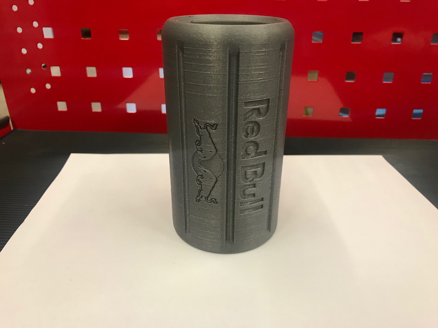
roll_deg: -0.9
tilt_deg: -25.8
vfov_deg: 49.7
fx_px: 354
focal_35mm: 28
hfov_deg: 63.4
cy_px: 164
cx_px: 219
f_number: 1.8
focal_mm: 3.99
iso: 40
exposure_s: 1/17
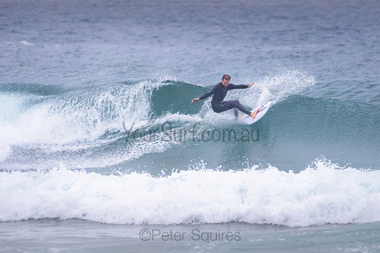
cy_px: 98
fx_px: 6471
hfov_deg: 3.4
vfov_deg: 2.2
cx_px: 225
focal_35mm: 613
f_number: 5.6
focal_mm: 500
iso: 2800
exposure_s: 1/2000
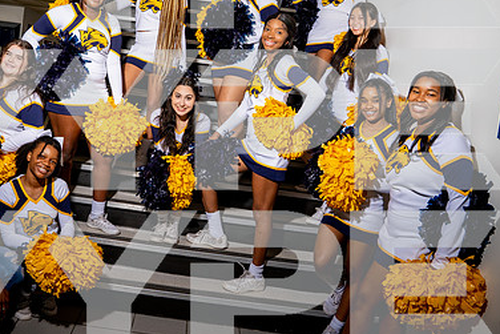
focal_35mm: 37
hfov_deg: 51.0
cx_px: 169
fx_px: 514
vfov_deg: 35.7
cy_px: 120
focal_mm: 24
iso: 250
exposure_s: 1/250
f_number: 10
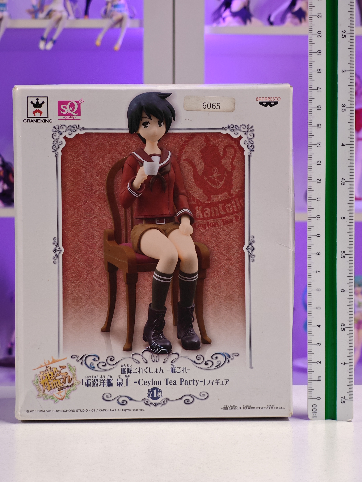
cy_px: 241
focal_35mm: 80
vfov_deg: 24.4
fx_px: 1115
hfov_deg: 18.4
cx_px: 181
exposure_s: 1/16.8
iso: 400
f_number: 2.4
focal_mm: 7.48
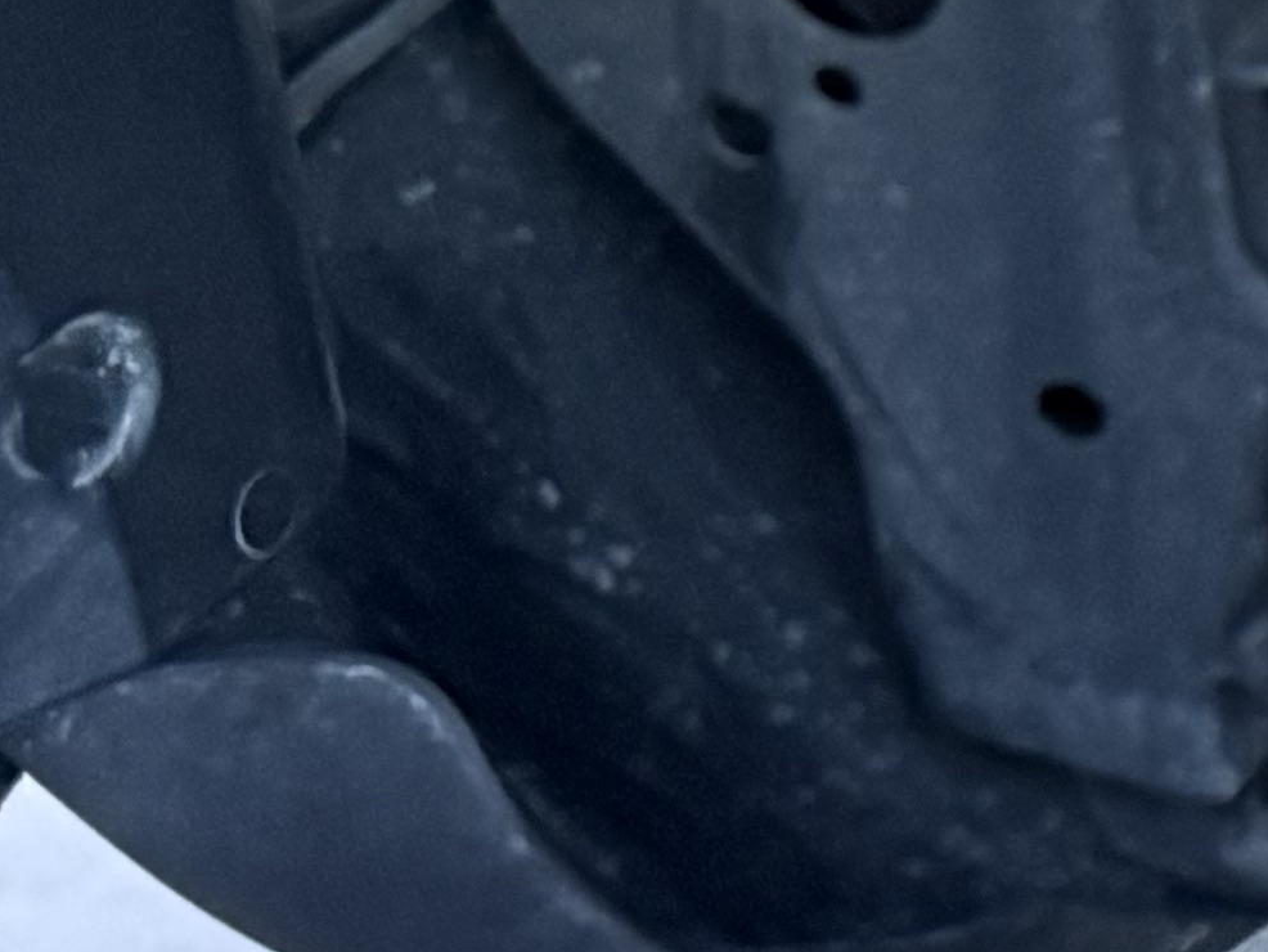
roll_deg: +3.1
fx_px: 5093
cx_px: 3672
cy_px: -305
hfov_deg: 10.5
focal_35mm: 139
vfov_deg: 10.4
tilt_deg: -23.1
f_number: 1.78
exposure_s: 1/60
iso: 400
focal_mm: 6.76
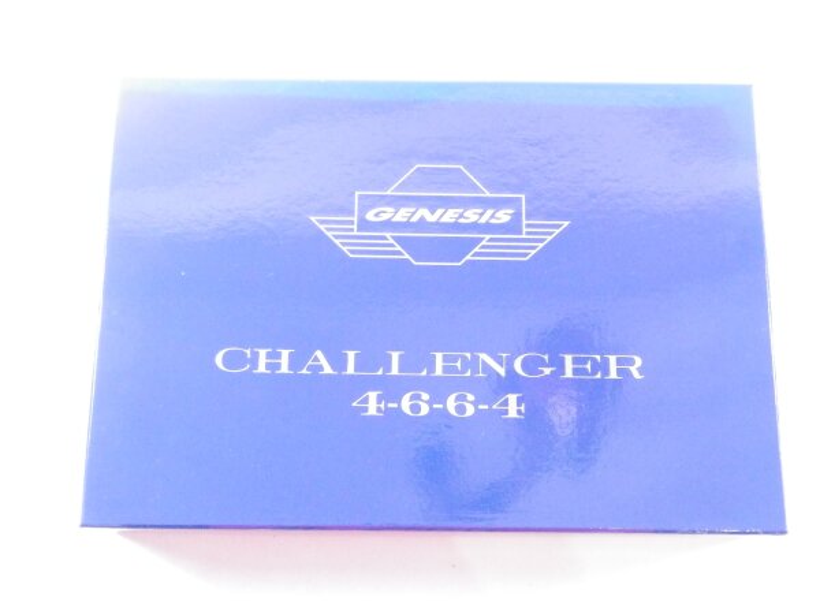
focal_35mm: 40
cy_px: 308
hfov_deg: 46.8
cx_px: 410
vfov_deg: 36.0
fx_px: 948
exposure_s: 1/80
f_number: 3.7
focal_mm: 7.3
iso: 3200
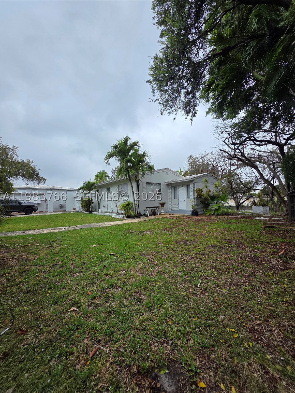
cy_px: 196
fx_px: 148
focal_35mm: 13
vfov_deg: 106.2
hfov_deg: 89.9
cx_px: 148
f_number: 1.9
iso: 40
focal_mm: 2.2
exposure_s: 1/1391
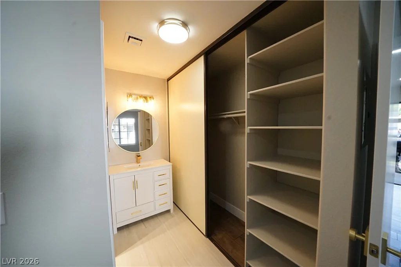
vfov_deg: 90.0
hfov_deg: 112.6
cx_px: 200
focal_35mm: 12
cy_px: 134
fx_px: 134
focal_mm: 12
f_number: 7.1
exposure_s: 1/200
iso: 5000
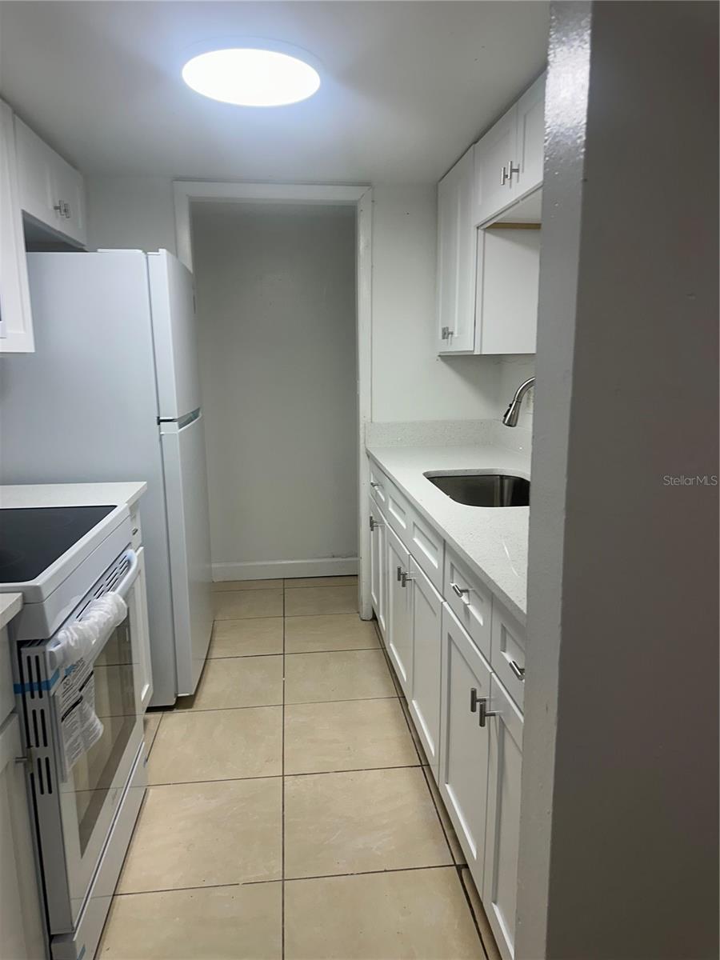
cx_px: 360
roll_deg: +0.2
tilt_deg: -11.6
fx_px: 666
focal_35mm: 24
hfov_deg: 56.8
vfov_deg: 71.6
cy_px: 480
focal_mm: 6.86
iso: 64
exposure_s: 1/120
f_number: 1.78
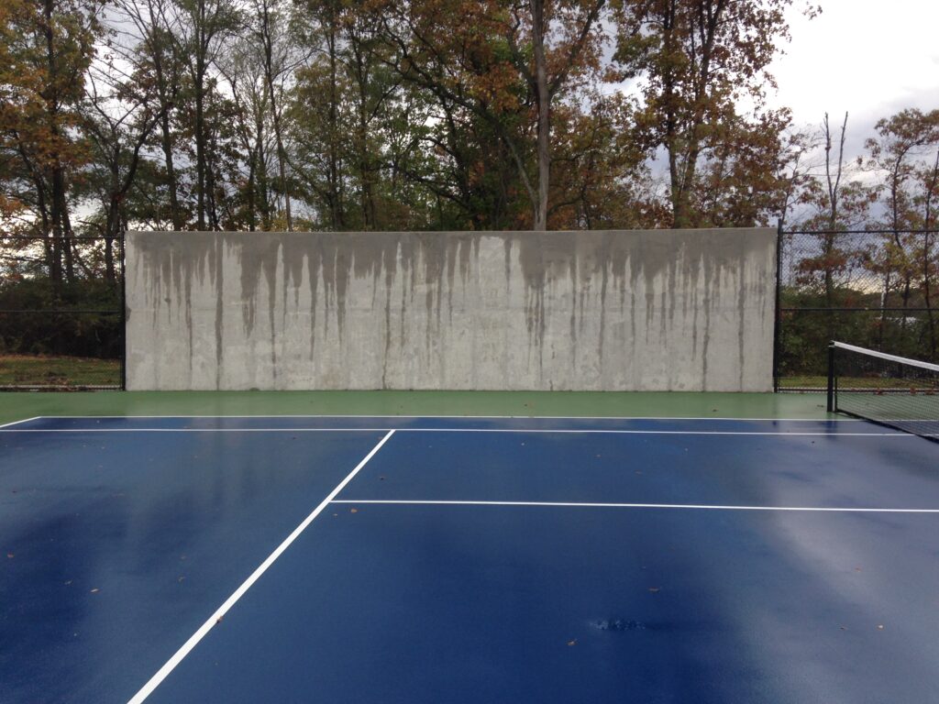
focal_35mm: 33
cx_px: 470
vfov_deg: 42.9
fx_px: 895
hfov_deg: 55.4
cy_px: 352
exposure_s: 1/285
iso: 50
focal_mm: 4.12
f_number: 2.4
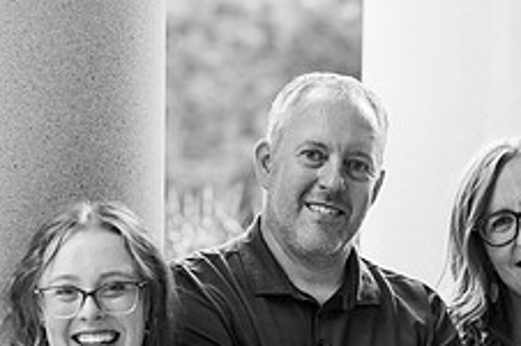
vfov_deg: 4.0
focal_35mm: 342
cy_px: 343
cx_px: 539
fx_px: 4942
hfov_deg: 6.0
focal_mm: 133
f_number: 5
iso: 2500
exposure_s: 1/160
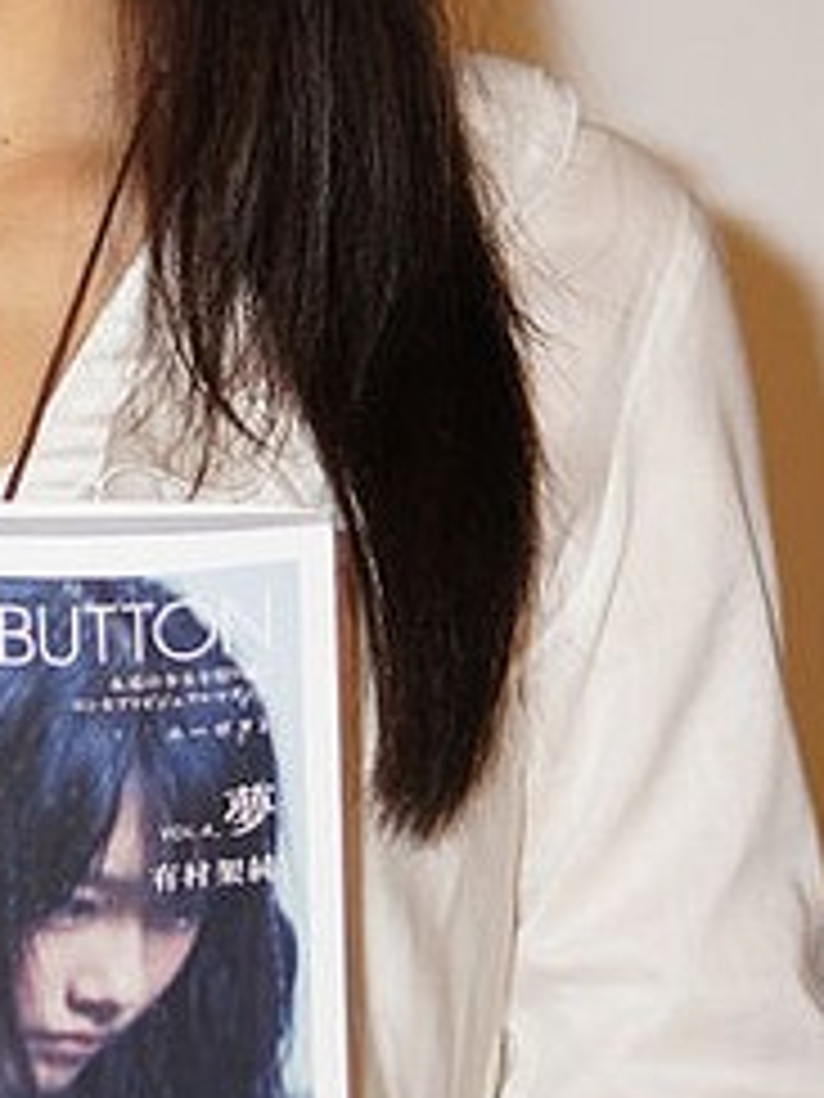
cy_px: 358
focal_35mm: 283
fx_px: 8990
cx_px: -47
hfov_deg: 5.2
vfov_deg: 7.0
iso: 400
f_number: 4.5
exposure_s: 1/125
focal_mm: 75
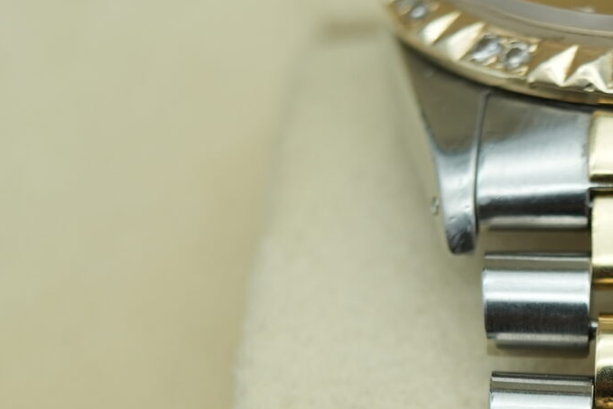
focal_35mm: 132
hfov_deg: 15.1
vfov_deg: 10.3
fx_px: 2248
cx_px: 676
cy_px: 430
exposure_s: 1/250
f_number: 5
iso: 400
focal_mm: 35
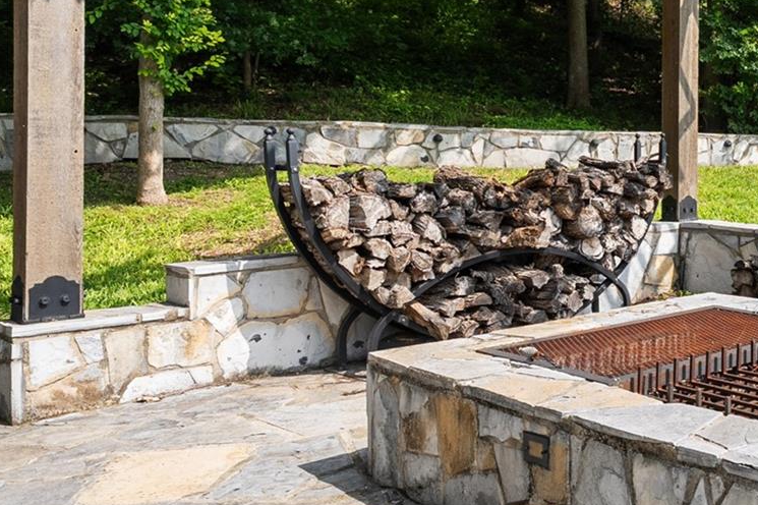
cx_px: 853
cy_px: 152
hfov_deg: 36.8
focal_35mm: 44
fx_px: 926
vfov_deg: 30.2
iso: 320
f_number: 9
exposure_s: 1/50
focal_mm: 16
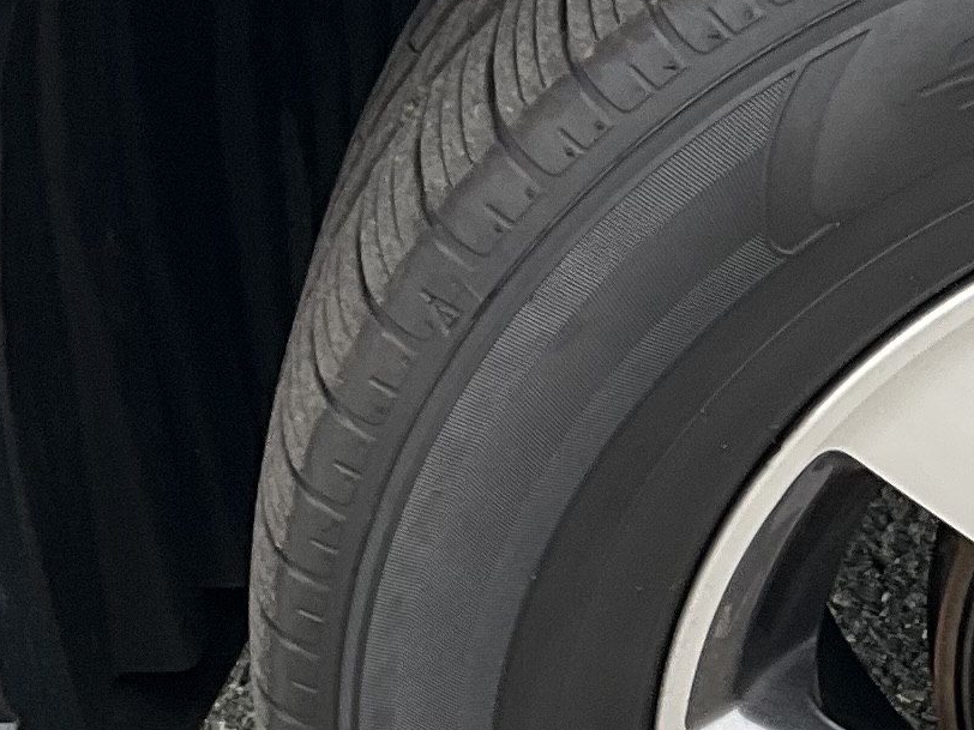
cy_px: 686
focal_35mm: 144
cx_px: 1405
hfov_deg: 13.1
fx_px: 4052
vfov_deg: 10.2
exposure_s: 1/122
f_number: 1.8
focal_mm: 3
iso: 25
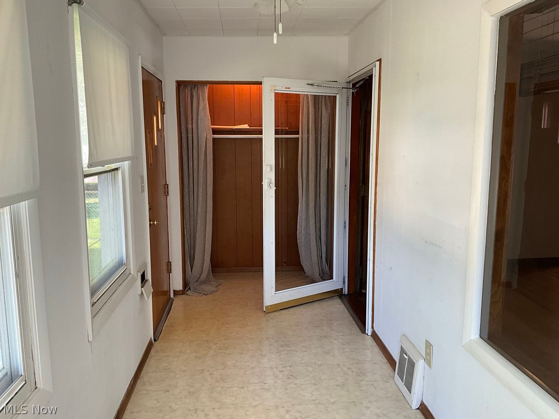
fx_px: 468
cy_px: 210
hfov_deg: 61.7
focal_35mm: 29
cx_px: 280
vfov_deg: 48.2
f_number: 1.8
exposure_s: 1/60
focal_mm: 3
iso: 80
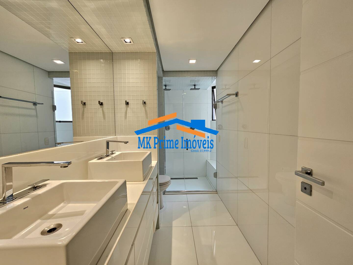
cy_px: 132
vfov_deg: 89.9
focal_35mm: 13
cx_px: 176
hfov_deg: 106.2
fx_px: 133
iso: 50
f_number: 2.2
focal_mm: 2.2
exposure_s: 1/60.2
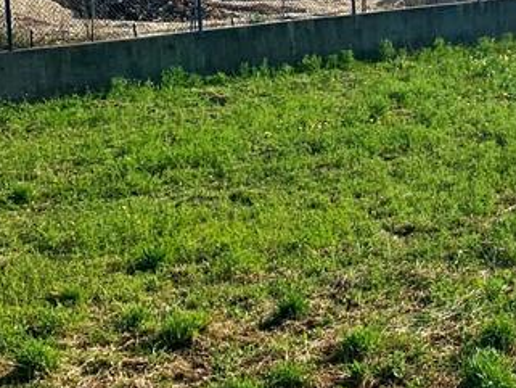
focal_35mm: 83
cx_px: 637
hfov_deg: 21.7
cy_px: 16
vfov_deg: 17.4
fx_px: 1238
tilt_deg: -5.5
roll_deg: +1.6
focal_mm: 4.25
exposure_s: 1/3289
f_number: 1.8
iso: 25
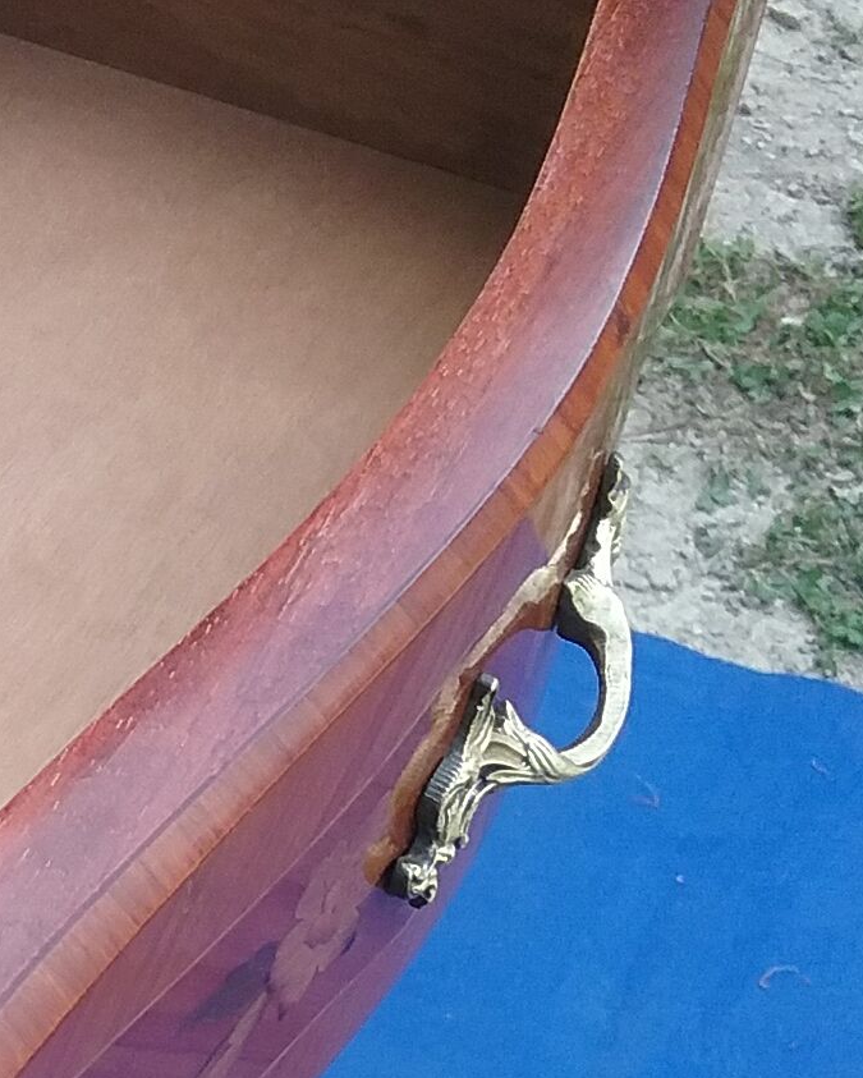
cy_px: 1061
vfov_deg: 20.0
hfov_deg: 16.0
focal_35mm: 93
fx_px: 2968
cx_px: -136
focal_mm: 3.3
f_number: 2.2
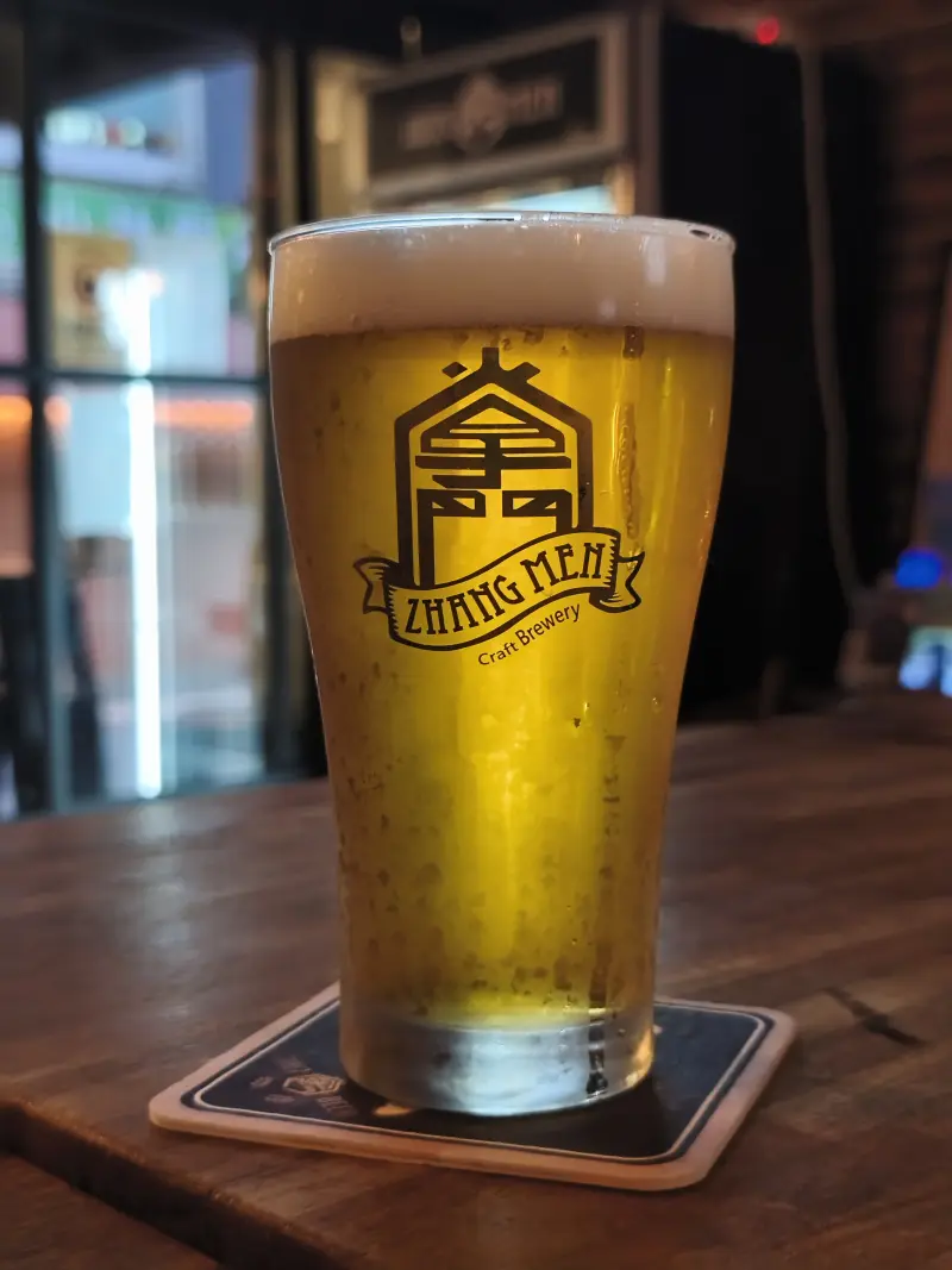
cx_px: 476
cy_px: 635
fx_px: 1687
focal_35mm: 46
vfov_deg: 41.2
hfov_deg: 31.5
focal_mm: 6.18
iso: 800
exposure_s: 1/60
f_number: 1.65
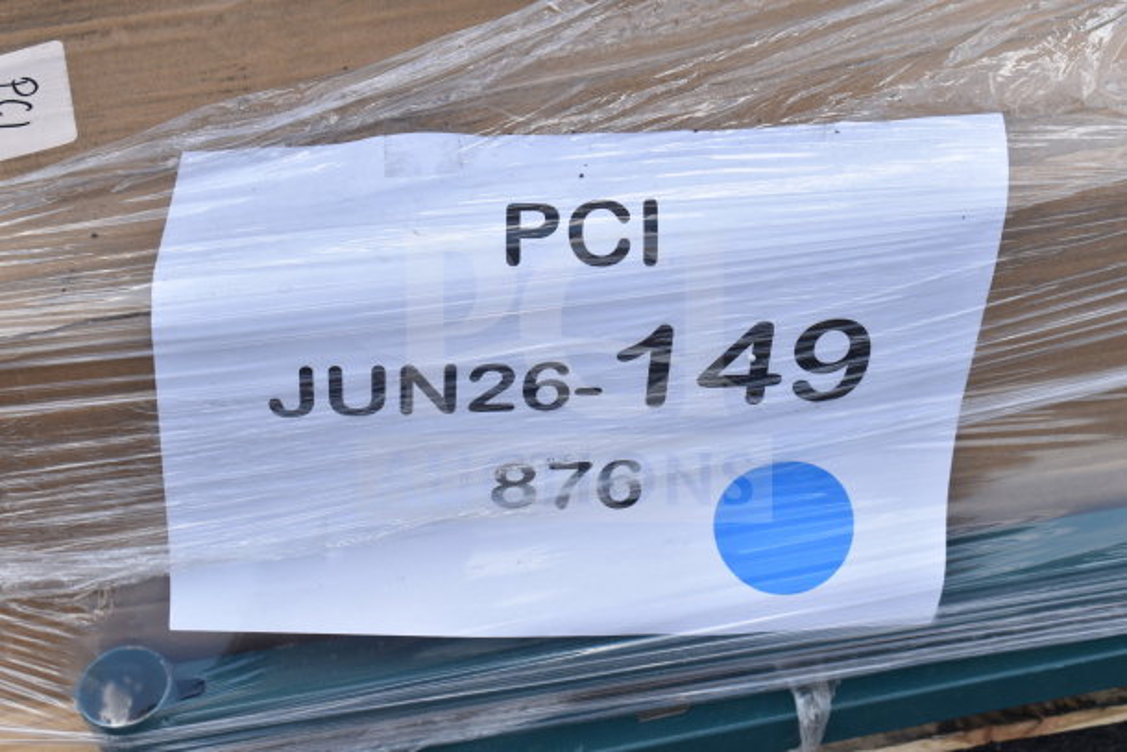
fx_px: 2254
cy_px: 376
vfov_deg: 18.9
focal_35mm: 72
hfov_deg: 28.1
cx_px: 564
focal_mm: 48
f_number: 7.1
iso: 200
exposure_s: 1/200
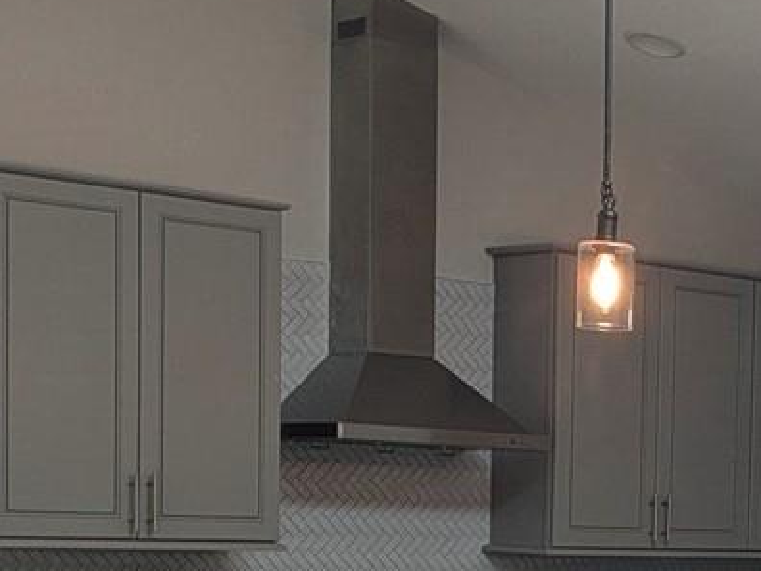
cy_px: 663
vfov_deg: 14.2
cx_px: 937
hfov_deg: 18.3
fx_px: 2220
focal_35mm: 101
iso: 157
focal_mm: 5.43
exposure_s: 1/24
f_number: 1.89
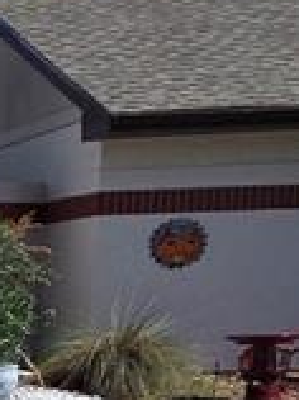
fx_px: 1143
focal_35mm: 99
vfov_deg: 18.6
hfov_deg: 10.2
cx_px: -633
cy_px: 509
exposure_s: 1/4256
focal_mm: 2.2
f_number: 2.2
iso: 50
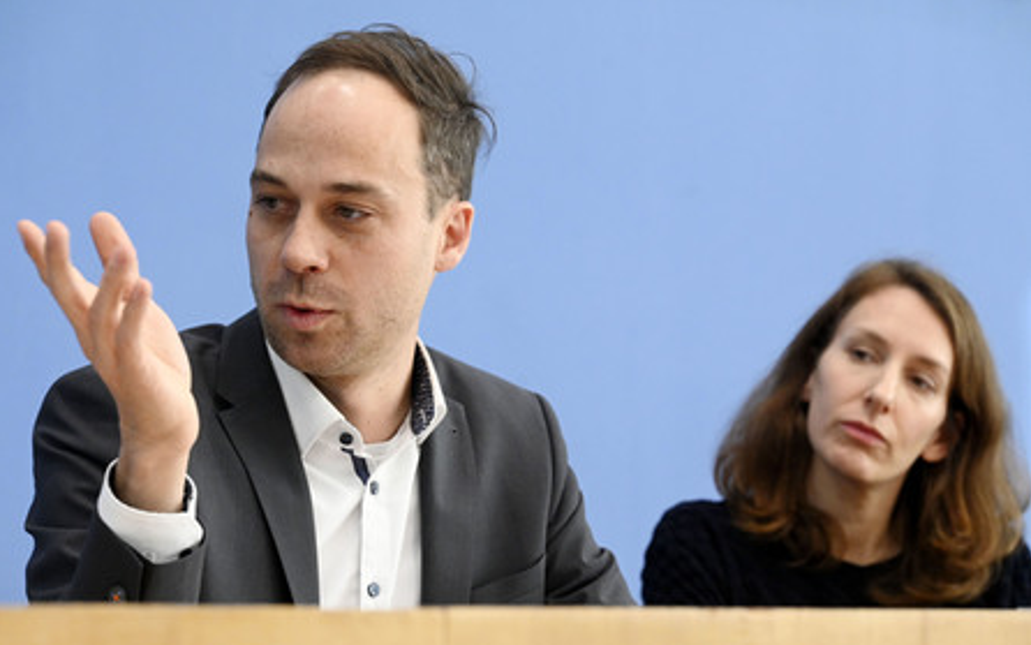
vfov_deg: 13.0
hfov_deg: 20.6
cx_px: 512
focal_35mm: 101
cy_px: 342
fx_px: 2839
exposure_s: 1/640
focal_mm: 98
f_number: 6.3
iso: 4000
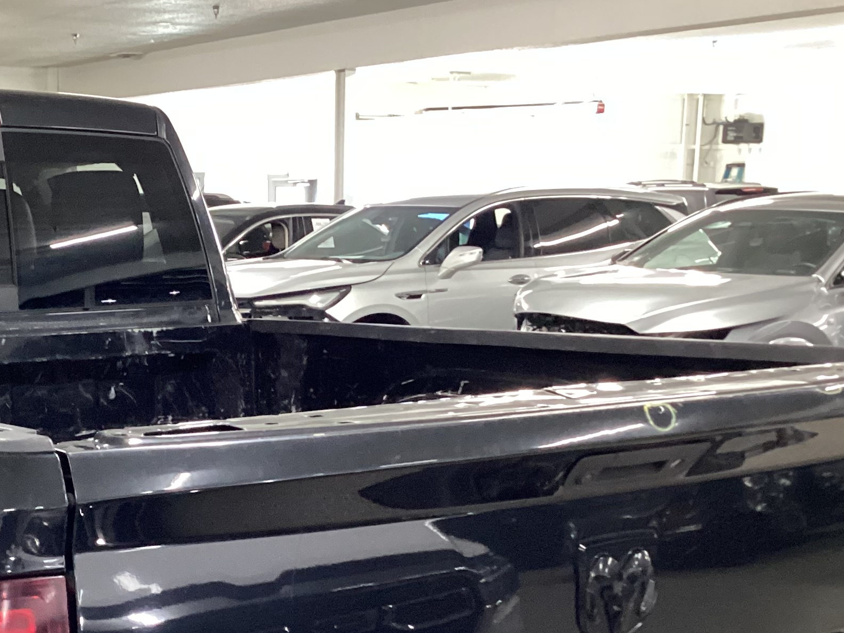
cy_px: 567
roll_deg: +1.1
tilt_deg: -13.8
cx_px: 128
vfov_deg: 22.4
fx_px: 1561
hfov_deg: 29.3
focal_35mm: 64
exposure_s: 1/33
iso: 400
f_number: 2.4
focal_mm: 3.3
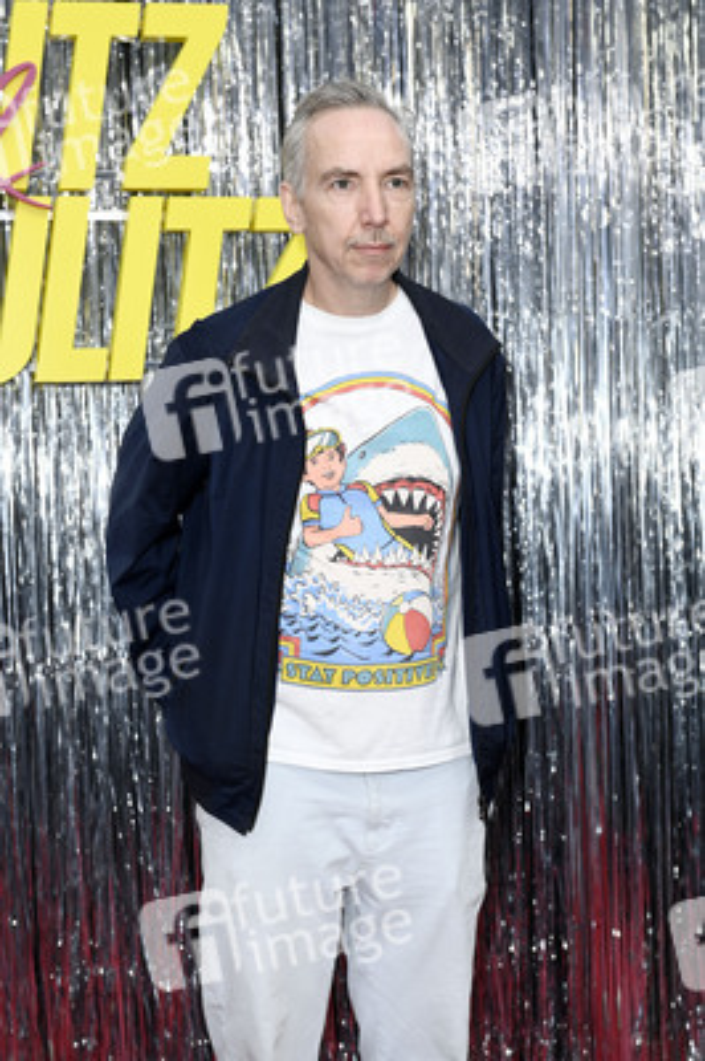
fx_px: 2060
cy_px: 530
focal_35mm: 70
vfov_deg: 28.9
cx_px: 352
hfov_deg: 19.4
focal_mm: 70
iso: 400
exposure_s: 1/250
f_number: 5.6
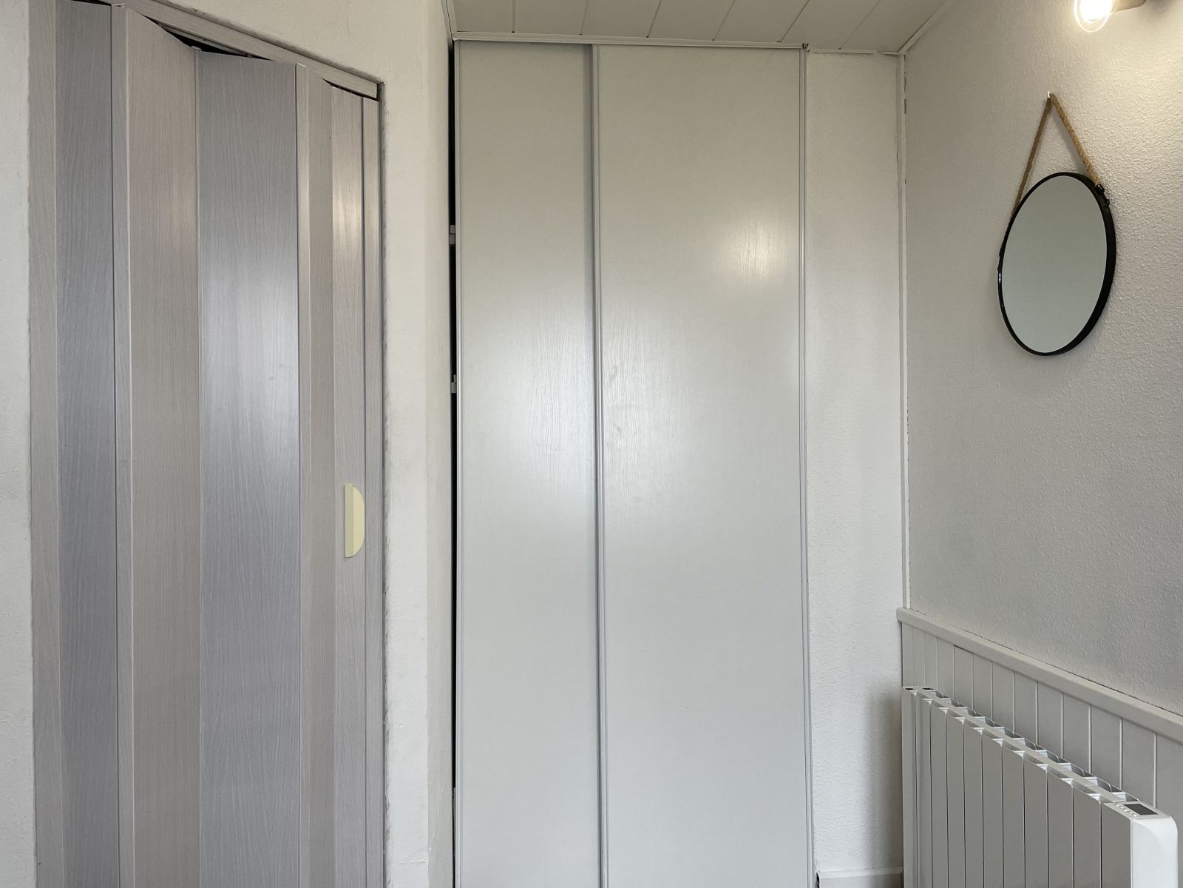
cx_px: 592
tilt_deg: +0.6
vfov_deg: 53.1
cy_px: 444
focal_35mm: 26
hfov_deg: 67.3
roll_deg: +0.5
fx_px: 889
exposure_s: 1/100
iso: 80
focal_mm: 4.2
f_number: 1.6
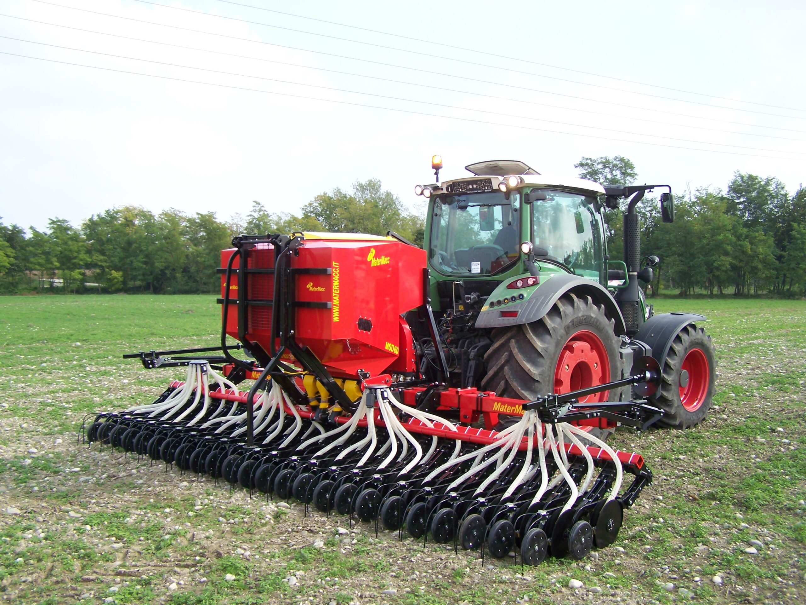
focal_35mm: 38
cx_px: 403
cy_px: 302
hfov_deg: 49.0
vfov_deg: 37.7
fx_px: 885
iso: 64
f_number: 2.8
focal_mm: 6.3
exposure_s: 1/320
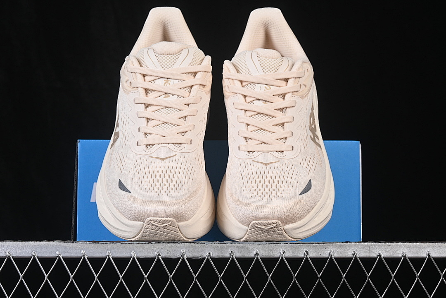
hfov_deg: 27.0
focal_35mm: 75
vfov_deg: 18.2
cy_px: 149
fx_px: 929
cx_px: 223
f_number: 8
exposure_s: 1/80
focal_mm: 50
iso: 160
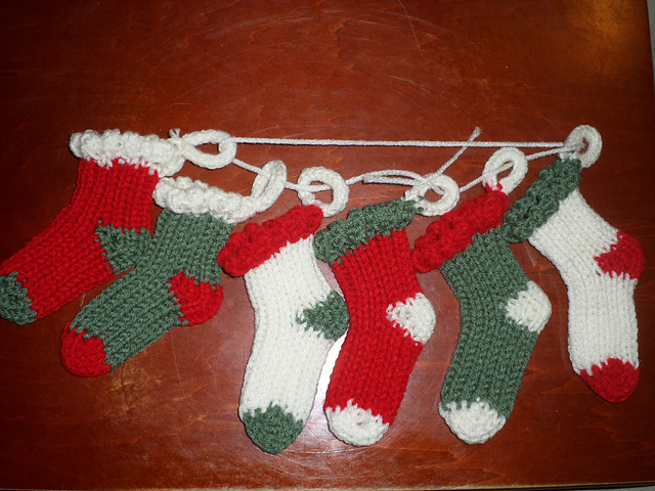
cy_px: 246
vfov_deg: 33.6
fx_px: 814
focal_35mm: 43
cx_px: 328
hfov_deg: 43.9
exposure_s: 1/45
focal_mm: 7.8
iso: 100
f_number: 3.2
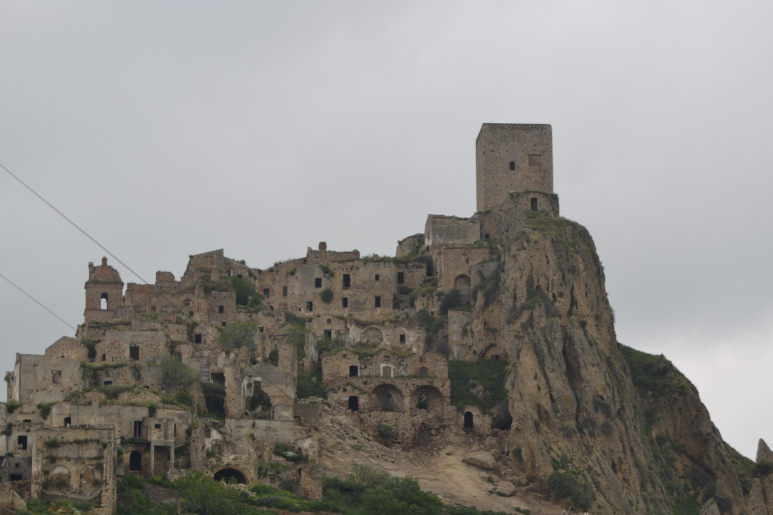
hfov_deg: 19.5
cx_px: 364
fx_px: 2247
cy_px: 293
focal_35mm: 105
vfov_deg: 13.1
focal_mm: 55
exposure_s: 1/125
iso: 100
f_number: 5.6
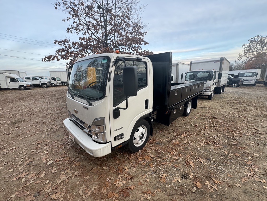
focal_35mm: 14
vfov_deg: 85.7
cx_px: 134
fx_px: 108
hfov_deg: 102.1
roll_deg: +3.5
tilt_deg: -12.6
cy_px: 100
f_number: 2.2
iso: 64
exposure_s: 1/99
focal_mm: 2.22
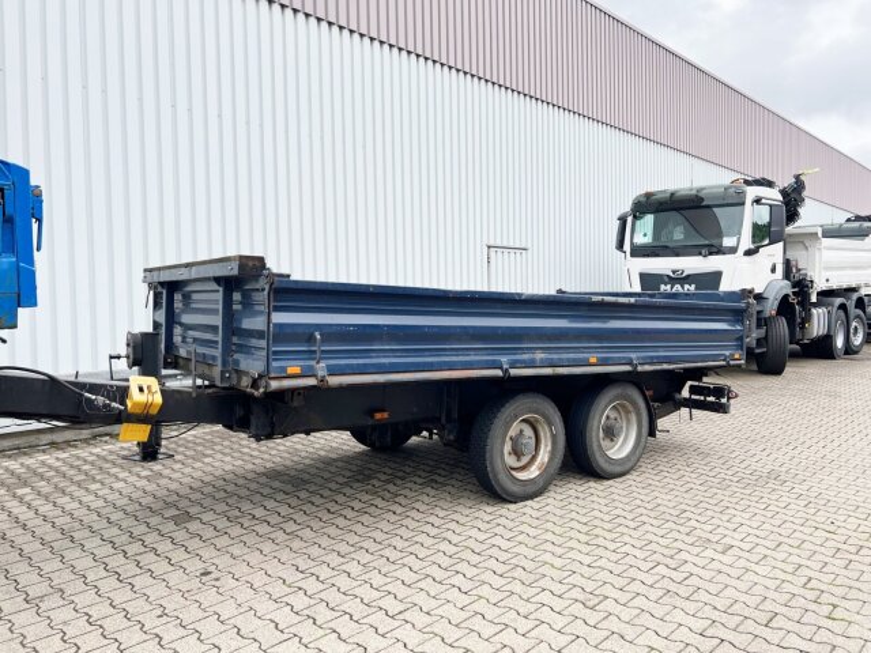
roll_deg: +2.1
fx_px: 654
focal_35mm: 26
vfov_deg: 53.1
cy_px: 326
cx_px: 436
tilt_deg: -1.6
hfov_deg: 67.3
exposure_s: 1/1147
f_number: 1.5
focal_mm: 5.7
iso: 50
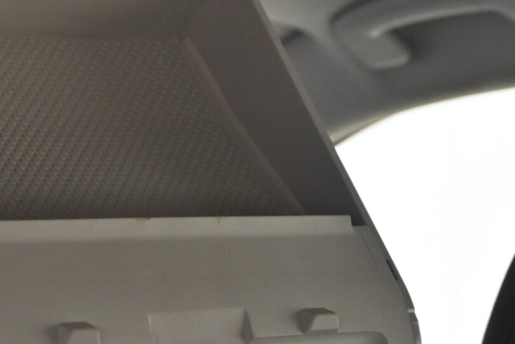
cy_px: 25
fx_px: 1522
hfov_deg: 18.2
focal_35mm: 106
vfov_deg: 12.8
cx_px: -106
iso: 640
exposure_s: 1/125
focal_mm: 22.5
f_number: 4
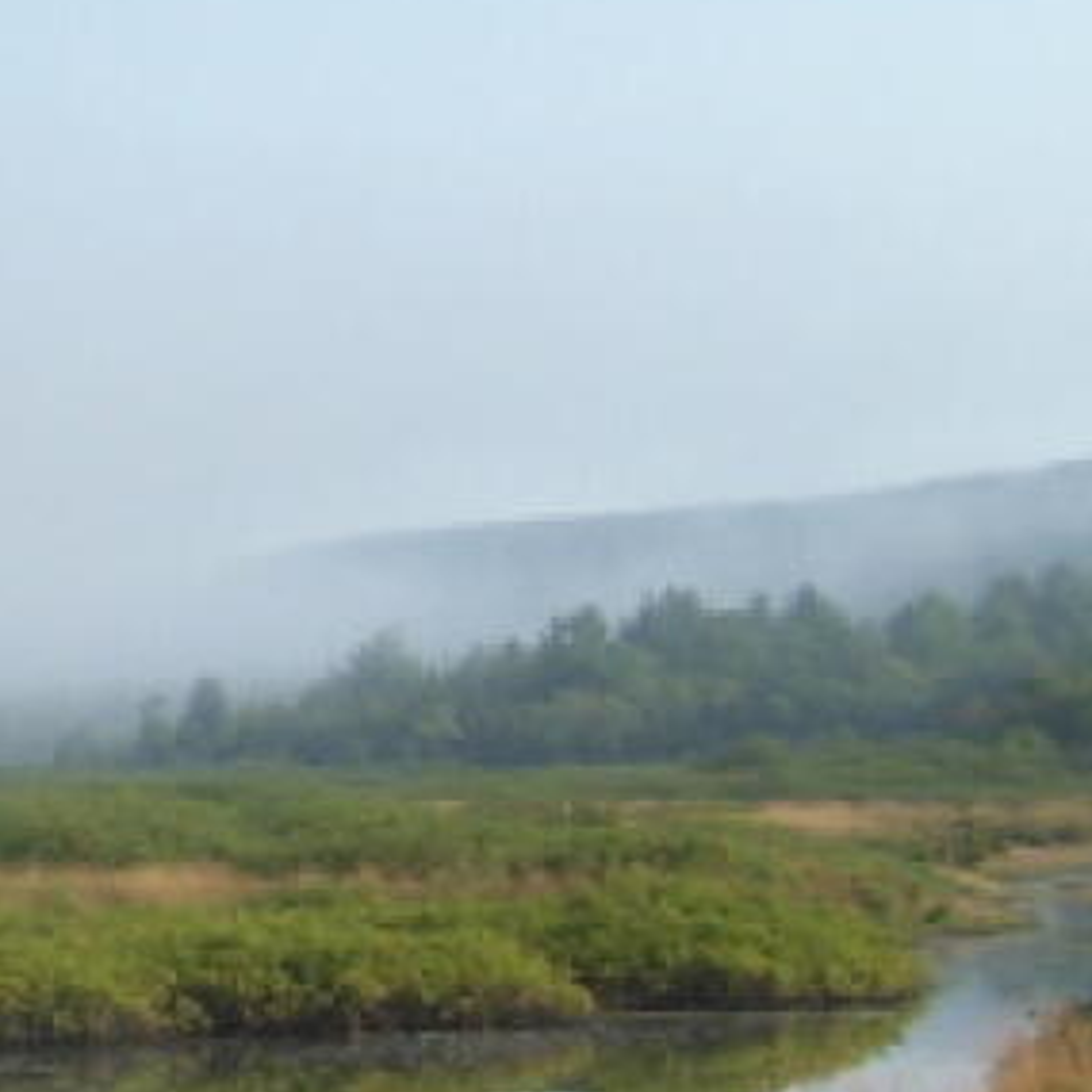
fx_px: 5746
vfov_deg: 10.9
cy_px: 657
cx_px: -866
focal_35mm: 161
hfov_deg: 10.2
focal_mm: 6.3
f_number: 2.8
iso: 80
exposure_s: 1/640
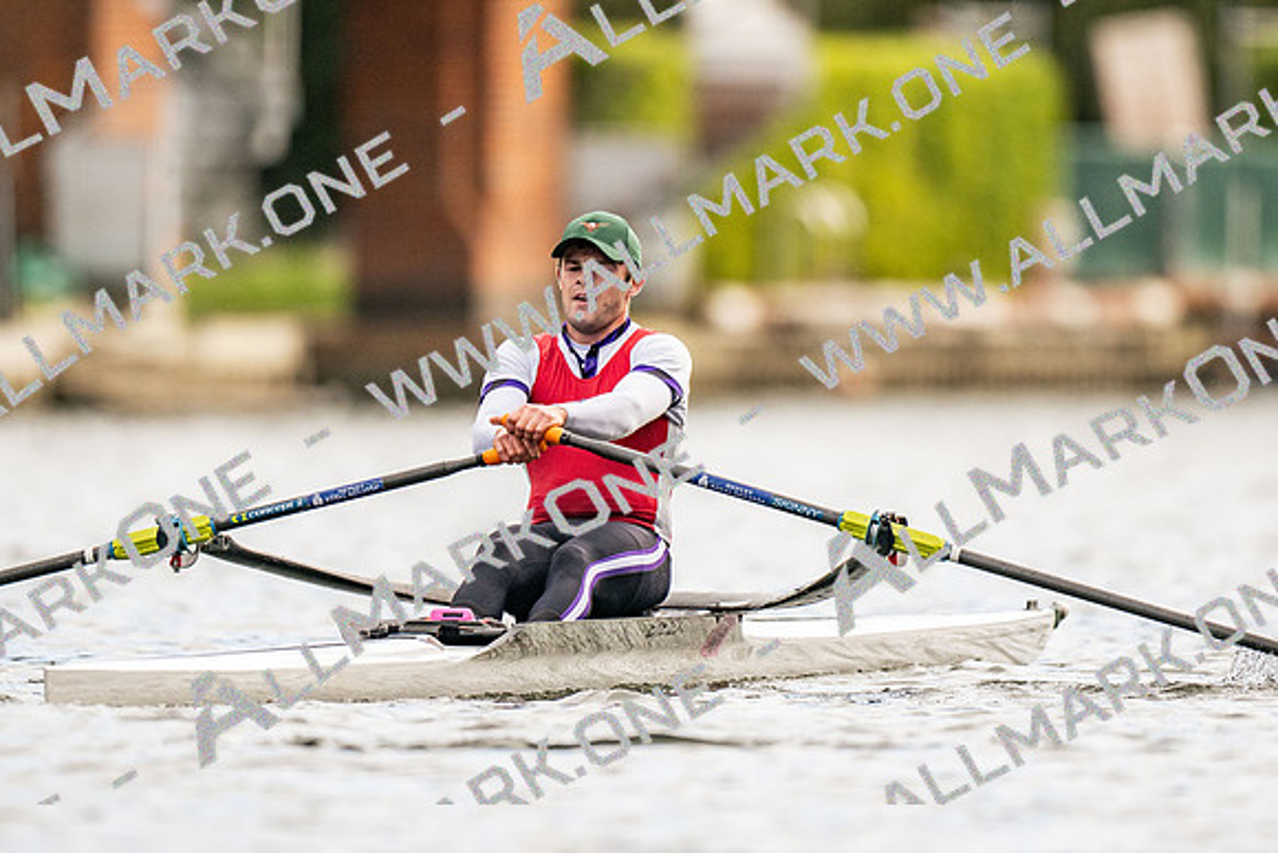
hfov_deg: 2.3
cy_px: 426
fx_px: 31972
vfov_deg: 1.5
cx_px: 639
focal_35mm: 900
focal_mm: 600
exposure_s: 1/2500
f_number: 4
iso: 400
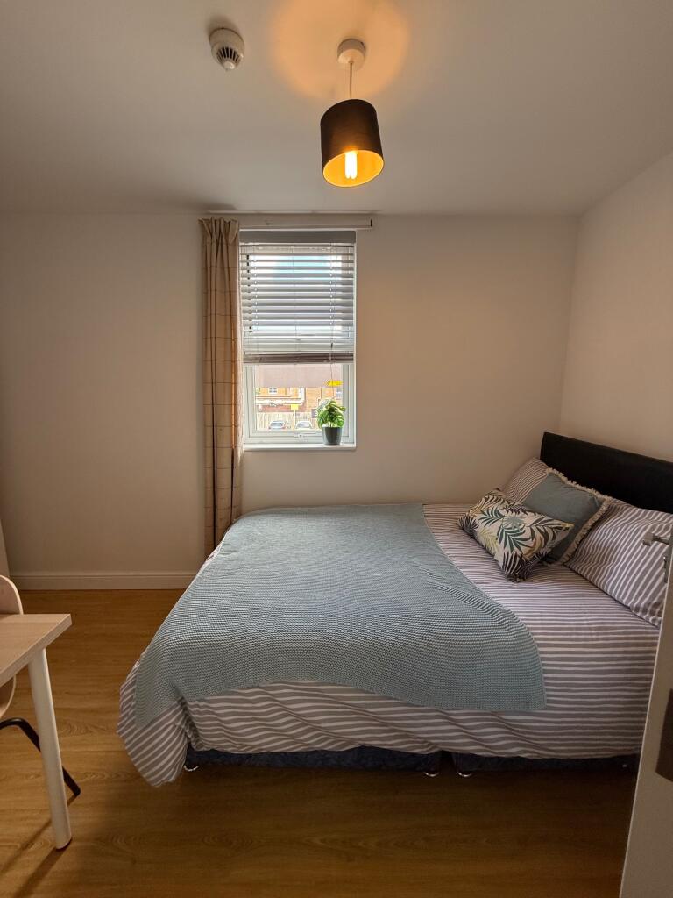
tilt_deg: -7.7
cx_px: 336
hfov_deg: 85.7
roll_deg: +0.1
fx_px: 363
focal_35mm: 14
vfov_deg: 102.1
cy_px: 449
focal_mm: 2.22
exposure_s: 1/100
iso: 80
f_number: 2.2
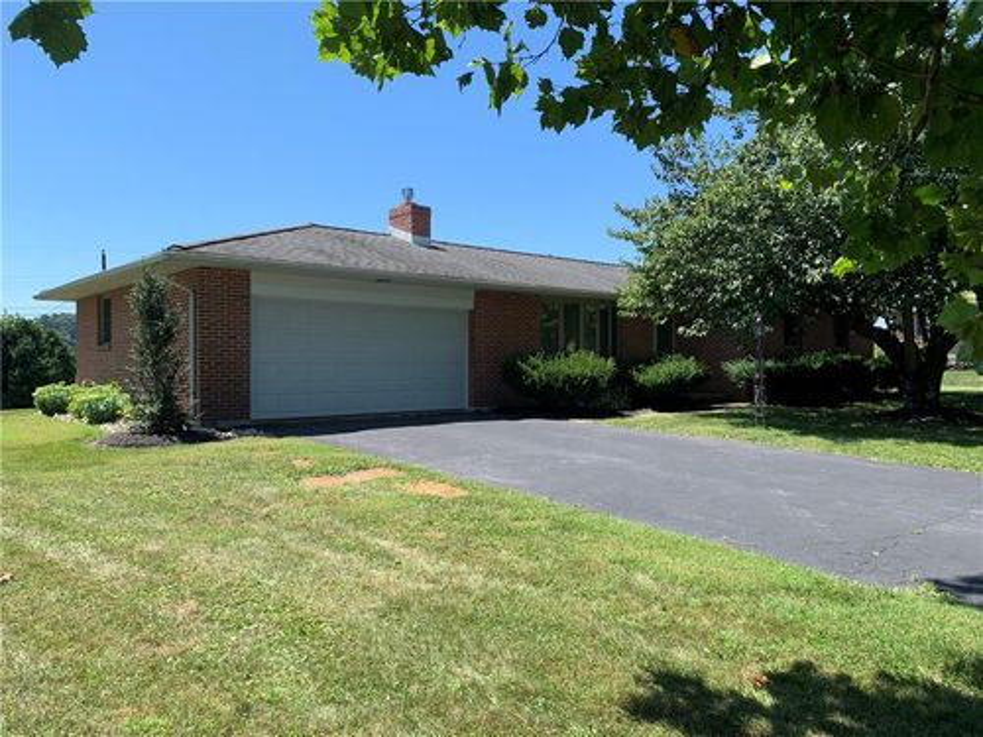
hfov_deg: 67.3
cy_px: 368
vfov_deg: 53.1
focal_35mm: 26
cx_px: 492
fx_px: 738
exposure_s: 1/1282
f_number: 1.8
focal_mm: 4.25
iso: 25
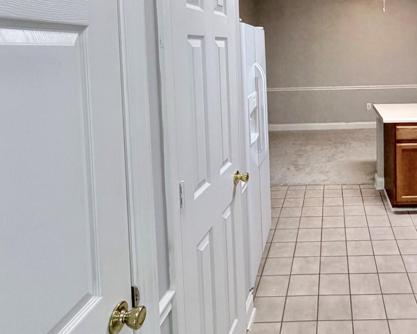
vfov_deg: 48.5
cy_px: 65
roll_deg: +1.5
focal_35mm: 28
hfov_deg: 57.4
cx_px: 336
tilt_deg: -3.1
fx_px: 346
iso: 320
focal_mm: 2.22
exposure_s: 1/120
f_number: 2.2
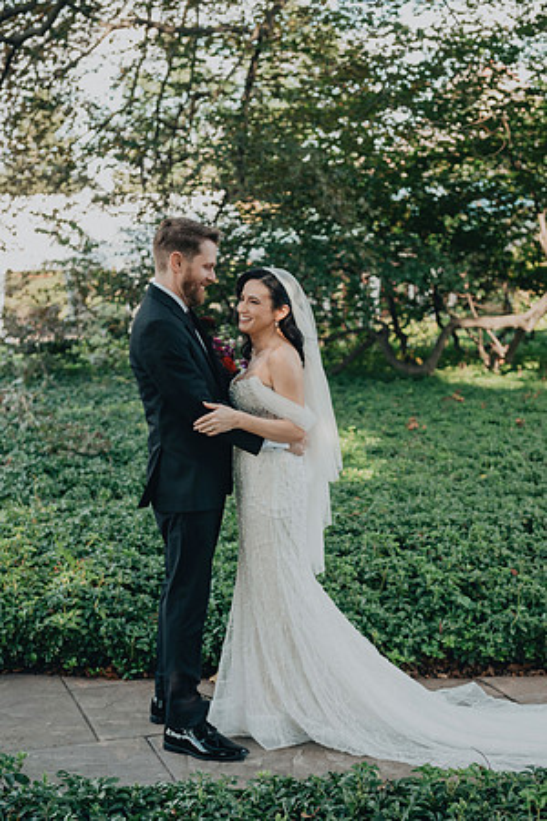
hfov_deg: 23.4
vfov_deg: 34.5
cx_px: 274
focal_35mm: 58
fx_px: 1322
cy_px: 410
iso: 400
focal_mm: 58
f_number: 4
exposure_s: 1/200
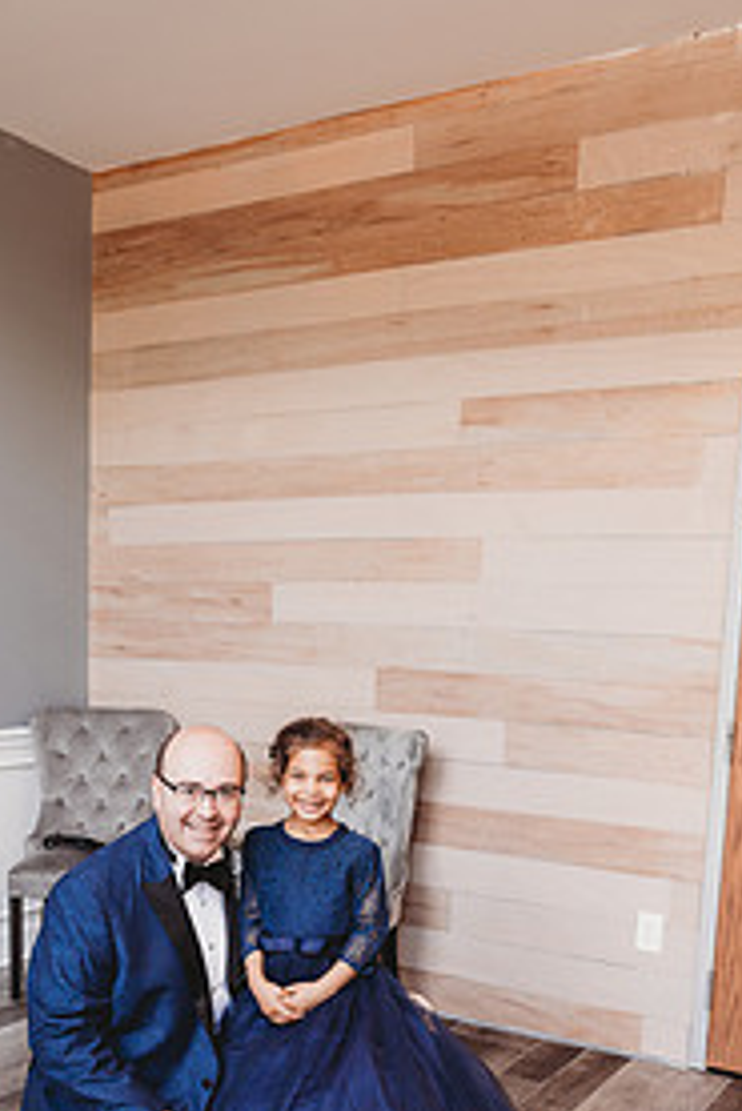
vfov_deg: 48.2
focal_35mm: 39
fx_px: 1204
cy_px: 790
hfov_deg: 34.2
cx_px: 309
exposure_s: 1/200
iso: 500
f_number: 2.8
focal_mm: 24
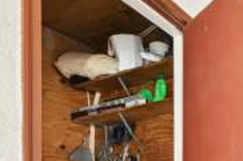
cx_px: 248
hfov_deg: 43.6
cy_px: 186
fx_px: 250
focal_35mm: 37
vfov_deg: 31.1
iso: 400
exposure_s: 1/15
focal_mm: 14
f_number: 8
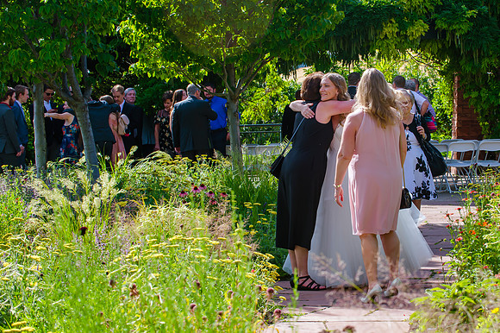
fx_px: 1666
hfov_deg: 17.0
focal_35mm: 120
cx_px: 333
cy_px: 167
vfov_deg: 11.4
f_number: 8
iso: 400
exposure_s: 1/500
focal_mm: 90
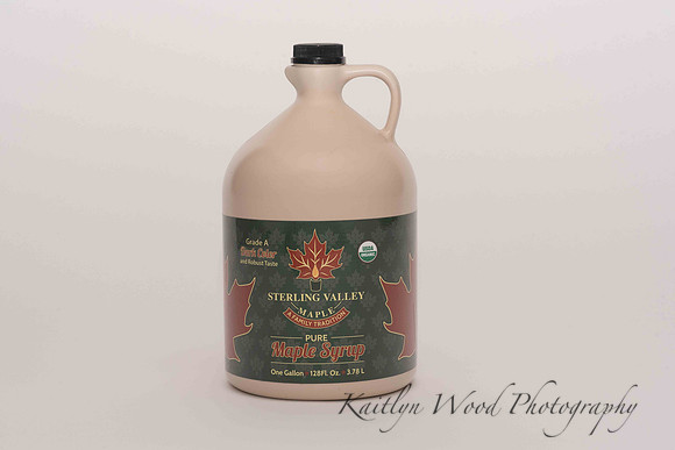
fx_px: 1600
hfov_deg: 23.8
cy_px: 225
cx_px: 338
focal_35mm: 85
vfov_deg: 16.0
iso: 400
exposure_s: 1/100
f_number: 13
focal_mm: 85
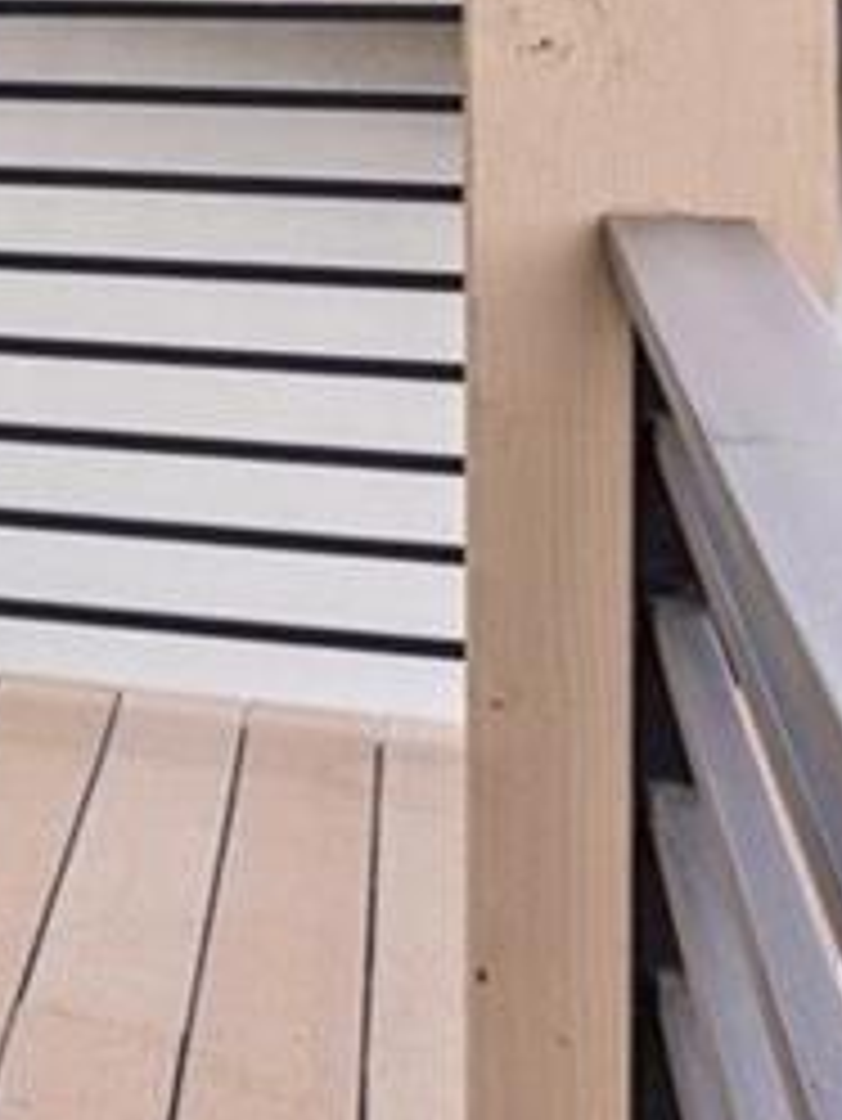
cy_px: -112
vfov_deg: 17.1
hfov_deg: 8.7
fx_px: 3597
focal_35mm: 111
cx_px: -2233
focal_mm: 18
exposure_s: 1/250
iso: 400
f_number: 9
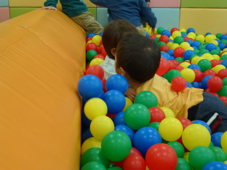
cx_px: 114
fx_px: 321
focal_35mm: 49
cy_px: 85
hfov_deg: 38.9
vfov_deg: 29.7
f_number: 4.1
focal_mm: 8.7
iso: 400
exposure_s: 1/80
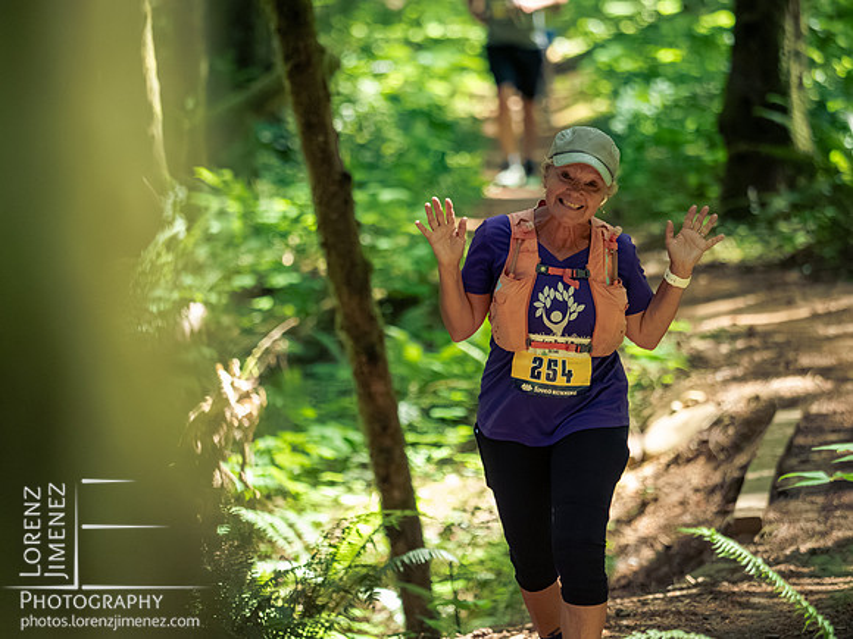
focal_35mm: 300
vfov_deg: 5.0
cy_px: 320
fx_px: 7393
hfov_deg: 6.6
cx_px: 426
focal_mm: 150
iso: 4000
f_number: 2.8
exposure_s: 1/800
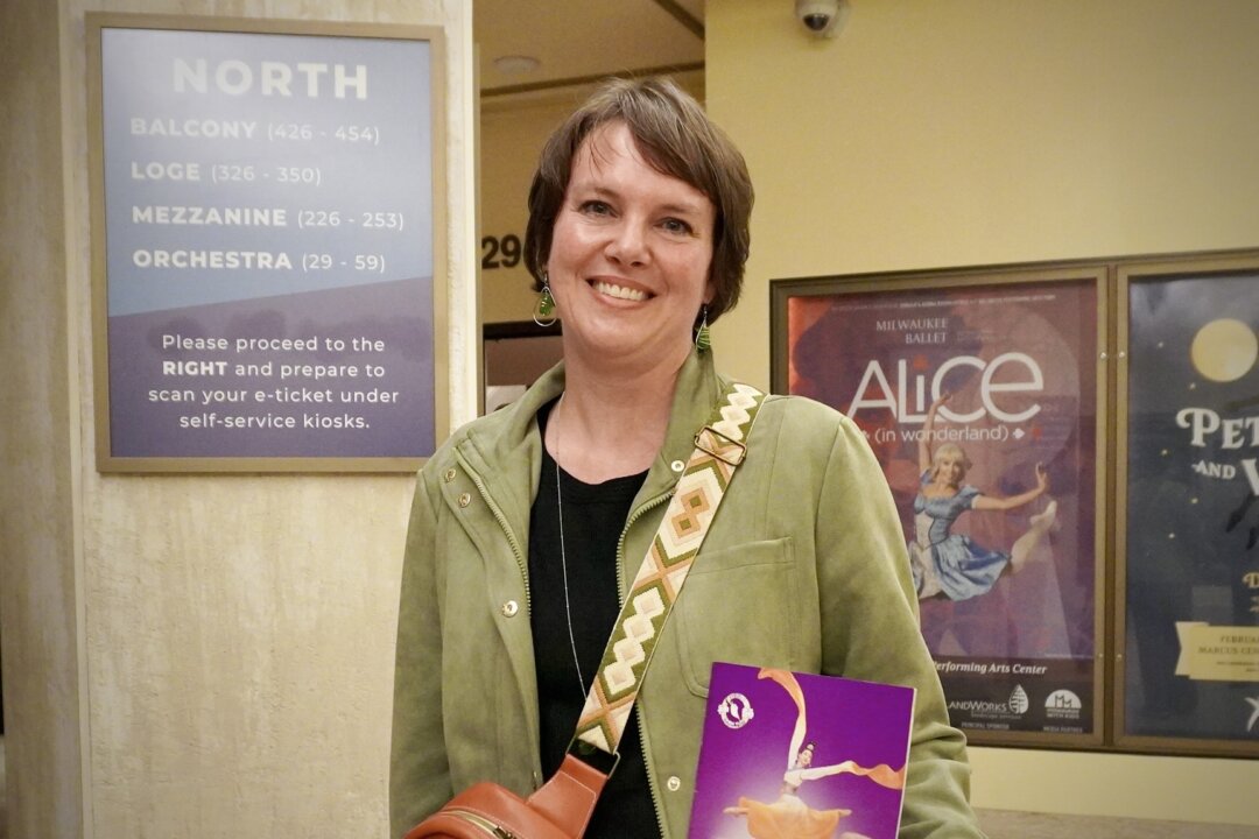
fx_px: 839
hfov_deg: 73.7
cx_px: 630
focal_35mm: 24
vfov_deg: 53.1
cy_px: 420
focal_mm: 16
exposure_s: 1/160
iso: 3200
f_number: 4
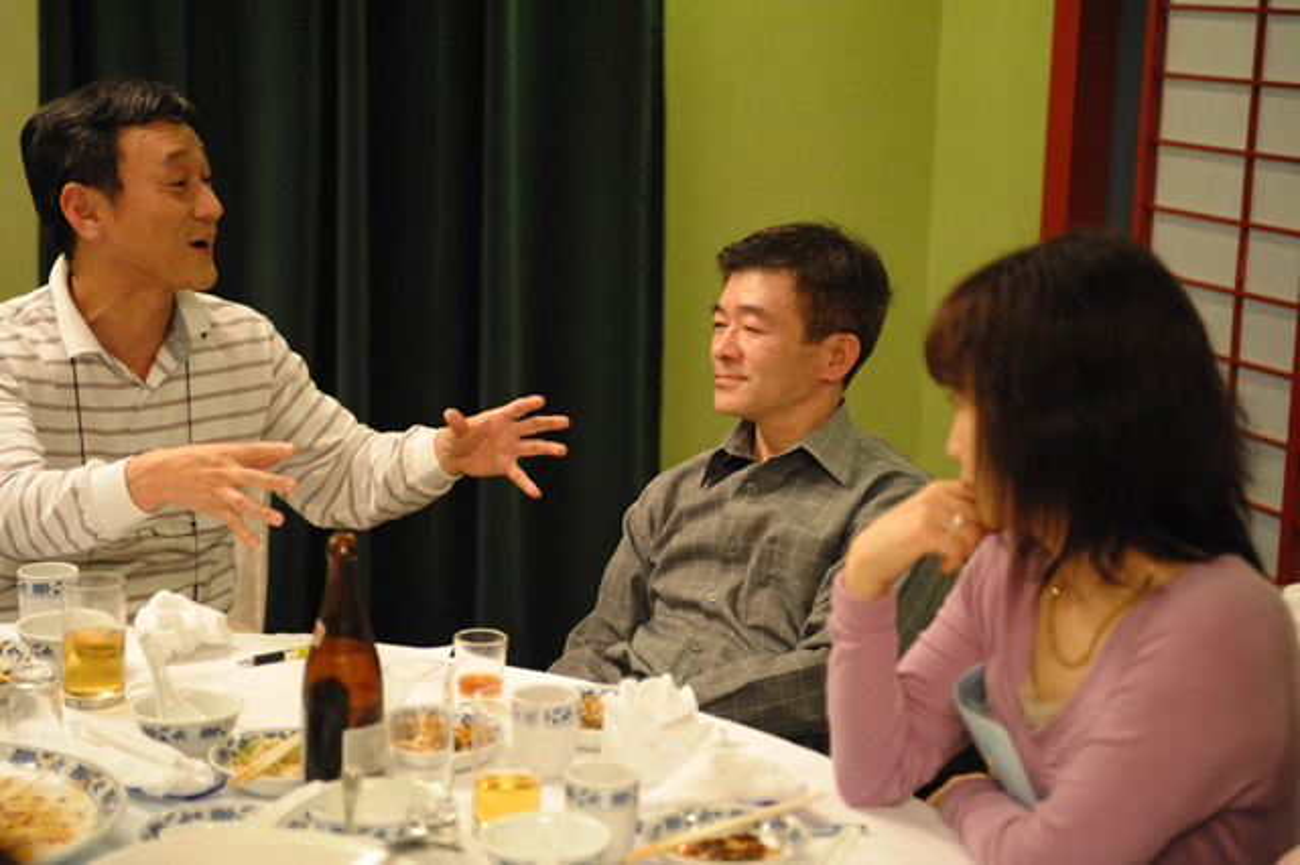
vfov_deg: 19.4
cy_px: 432
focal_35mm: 70
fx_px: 2526
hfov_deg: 28.9
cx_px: 650
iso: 6400
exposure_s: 1/100
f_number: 2.8
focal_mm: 70
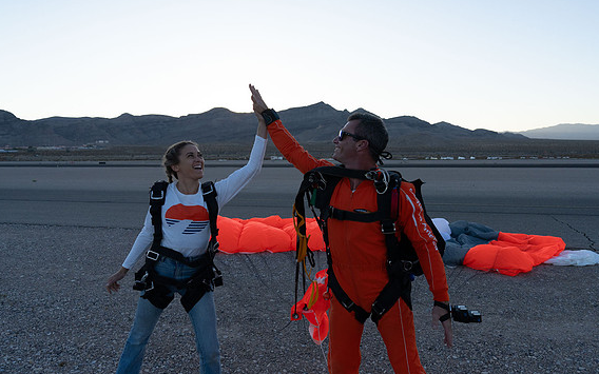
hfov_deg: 72.5
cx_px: 302
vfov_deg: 49.3
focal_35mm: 25
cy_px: 188
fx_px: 408
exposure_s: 1/2000
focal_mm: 24
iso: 1250
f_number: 5
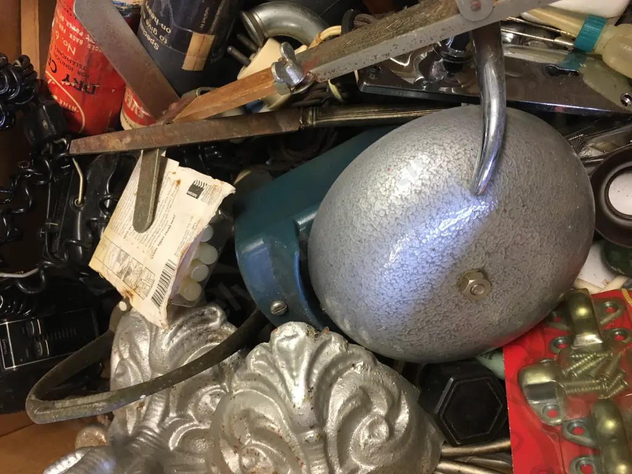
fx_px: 529
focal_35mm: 29
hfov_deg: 61.7
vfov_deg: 48.2
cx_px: 316
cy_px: 237
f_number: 2.2
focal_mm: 4.15
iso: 32
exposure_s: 1/17
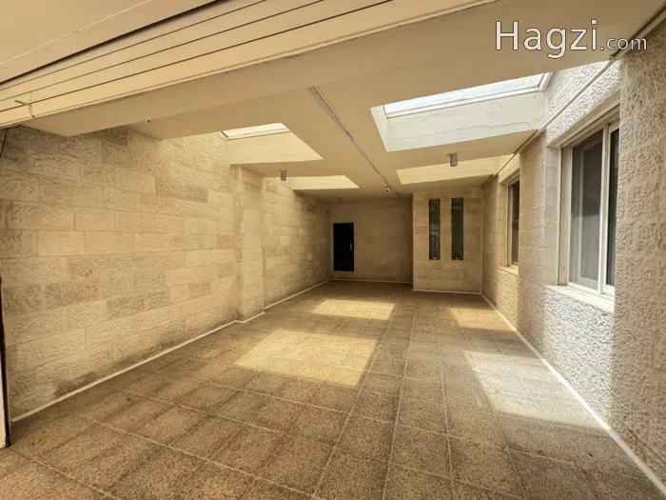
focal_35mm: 14
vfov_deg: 85.7
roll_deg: +0.4
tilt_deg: -2.5
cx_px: 333
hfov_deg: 102.1
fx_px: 269
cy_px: 250
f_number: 2.2
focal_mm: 2.22
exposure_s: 1/160
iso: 40
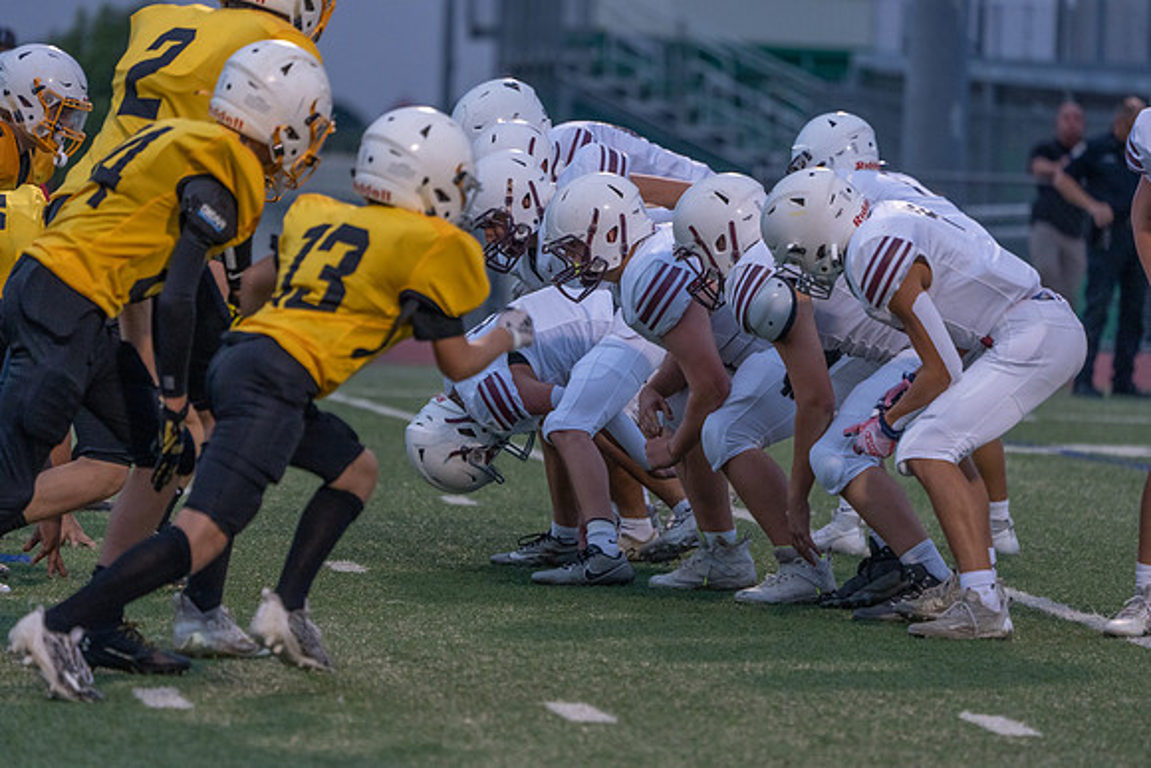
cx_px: 576
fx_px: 9689
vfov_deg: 4.5
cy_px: 384
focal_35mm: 303
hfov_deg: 6.8
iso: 3200
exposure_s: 1/1000
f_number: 5.6
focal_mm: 303
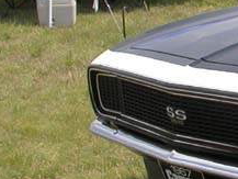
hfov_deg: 12.9
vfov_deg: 10.6
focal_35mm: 140
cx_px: 417
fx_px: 963
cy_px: 72
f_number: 7.5
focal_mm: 7.85
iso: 100
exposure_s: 1/276
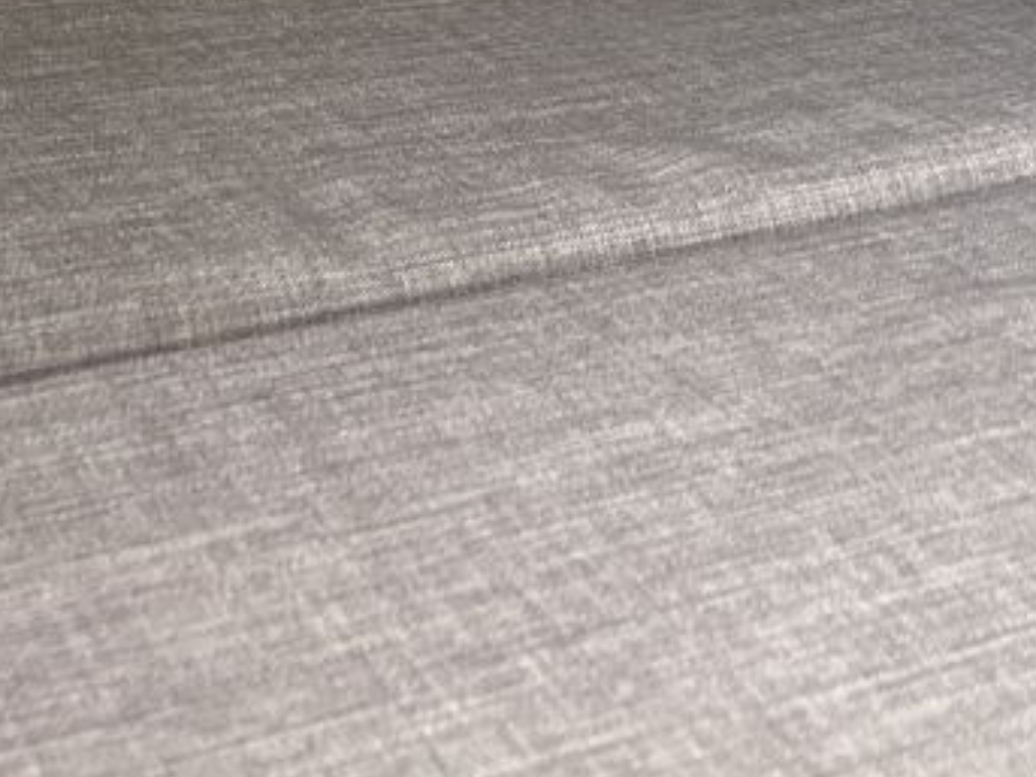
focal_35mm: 91
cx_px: 1411
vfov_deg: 14.5
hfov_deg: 19.6
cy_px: -565
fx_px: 2723
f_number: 1.5
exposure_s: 1/121
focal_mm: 5.7
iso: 125
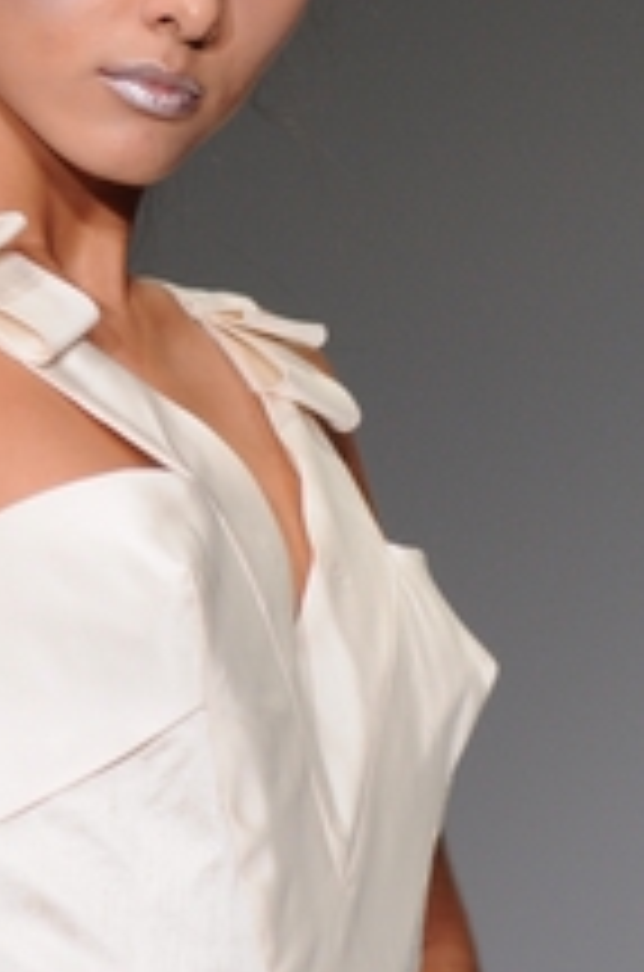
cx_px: 272
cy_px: 202
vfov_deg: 4.2
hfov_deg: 2.8
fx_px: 13163
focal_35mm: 488
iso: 640
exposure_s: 1/250
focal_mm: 135
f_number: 3.5
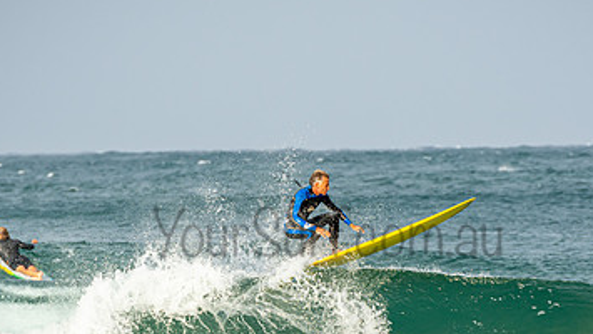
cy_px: 218
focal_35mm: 528
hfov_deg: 4.1
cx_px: 326
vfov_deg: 2.3
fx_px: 8305
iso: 200
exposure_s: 1/1000
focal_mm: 200
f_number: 5.6
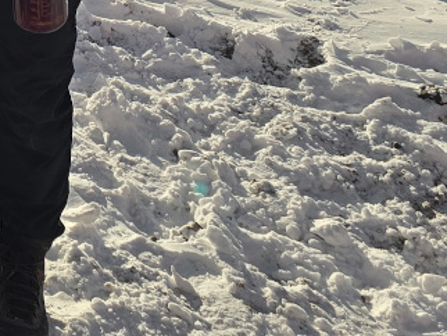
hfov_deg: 17.2
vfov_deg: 12.2
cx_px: -150
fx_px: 1383
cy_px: -345
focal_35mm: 107
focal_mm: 6.3
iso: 12
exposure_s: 1/1538
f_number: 1.7
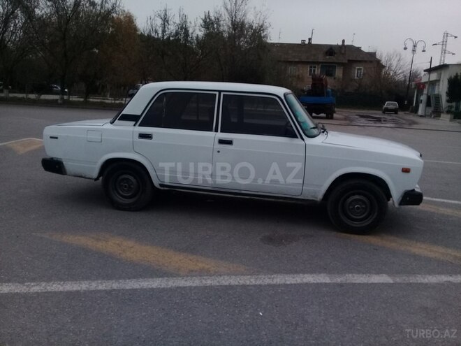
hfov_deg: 58.4
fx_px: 413
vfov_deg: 45.4
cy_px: 173
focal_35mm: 31
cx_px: 230
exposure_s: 1/467
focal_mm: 3.3
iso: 64
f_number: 2.2
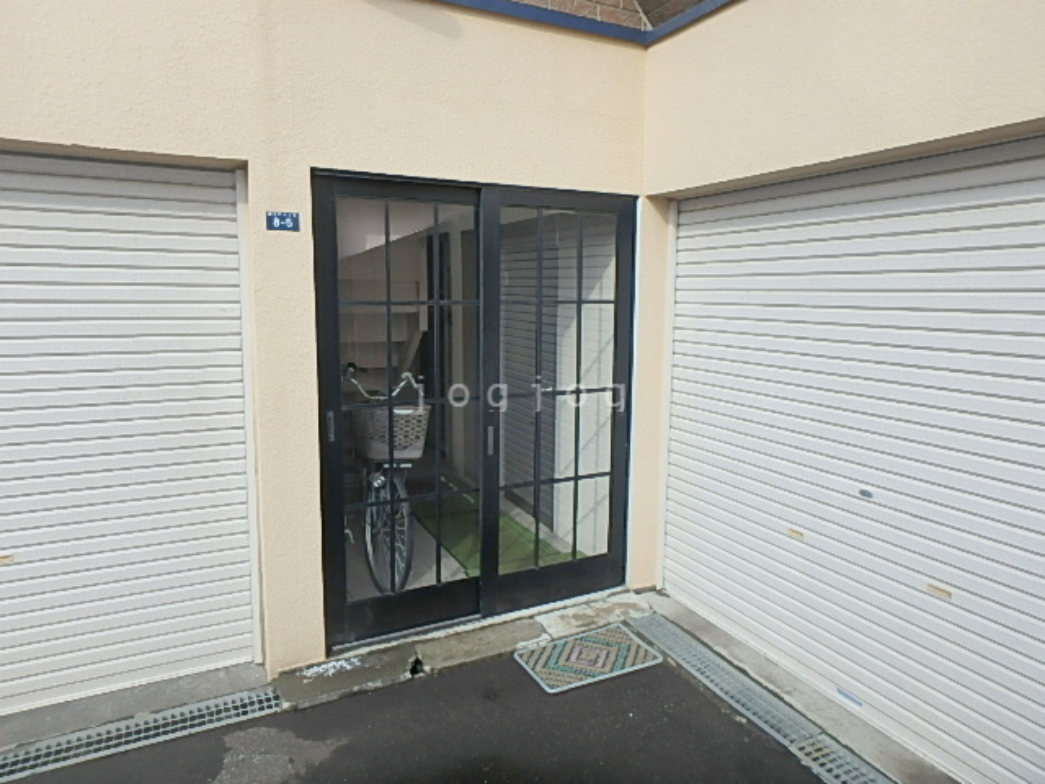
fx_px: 634
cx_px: 522
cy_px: 392
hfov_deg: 79.0
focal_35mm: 21
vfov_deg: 63.4
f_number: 3.5
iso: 125
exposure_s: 1/400
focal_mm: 3.7
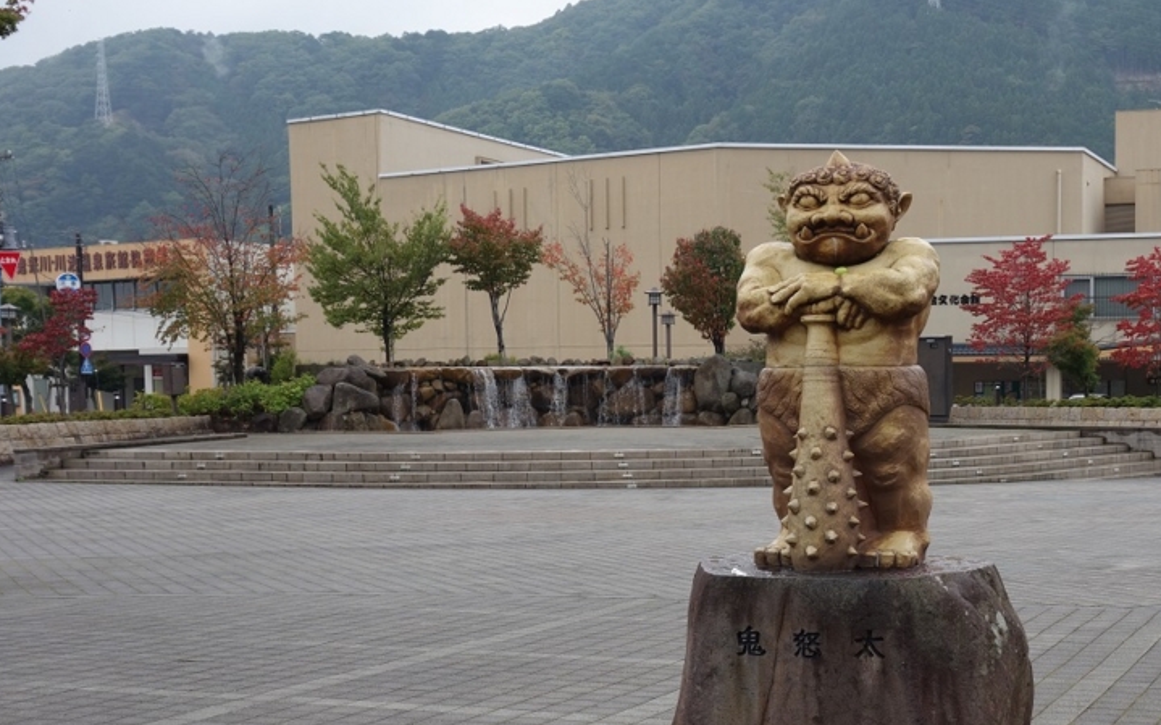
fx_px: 1930
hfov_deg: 33.1
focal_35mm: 61
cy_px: 506
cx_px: 807
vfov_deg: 21.2
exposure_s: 1/160
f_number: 5.6
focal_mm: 15.45
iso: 125
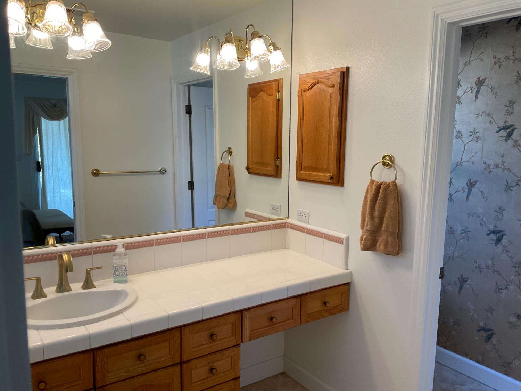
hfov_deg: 61.7
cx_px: 260
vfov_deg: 48.2
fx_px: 436
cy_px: 196
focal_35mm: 29
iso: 40
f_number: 1.8
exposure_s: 1/60
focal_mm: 3
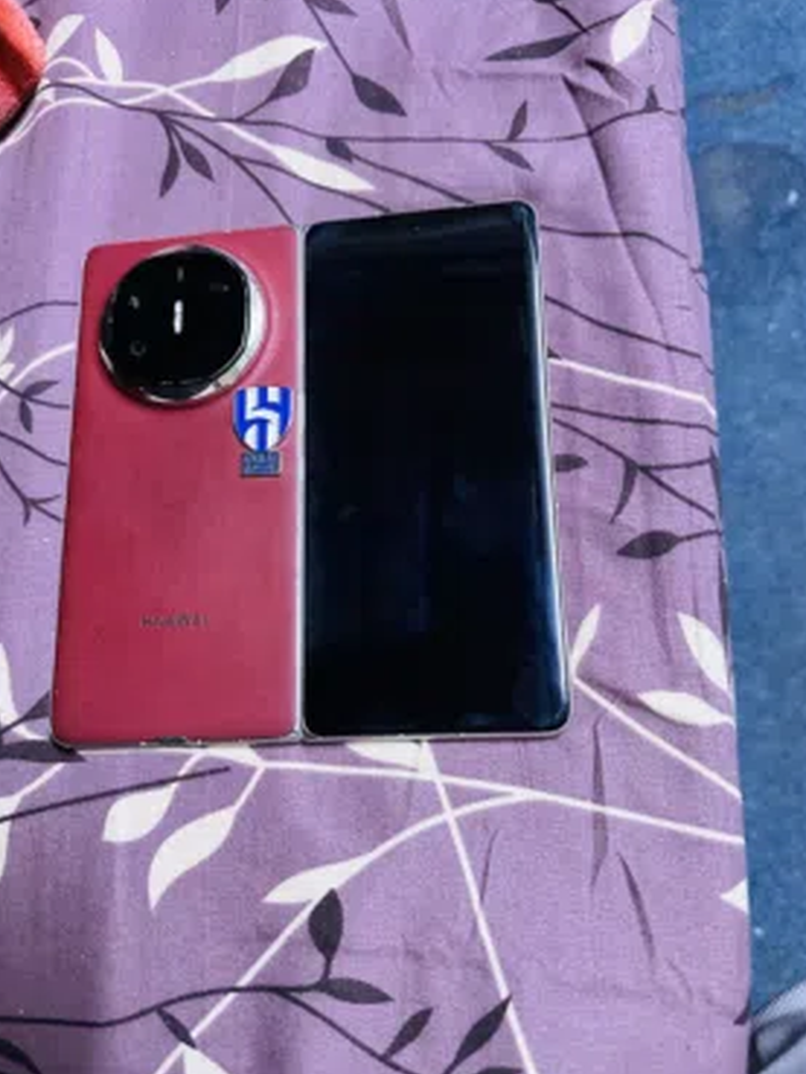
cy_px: 527
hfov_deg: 53.1
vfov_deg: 67.3
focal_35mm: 26
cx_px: 390
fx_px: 807
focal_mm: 6.86
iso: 2000
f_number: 1.78
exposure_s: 1/26
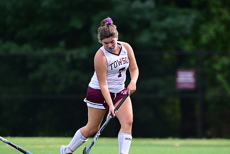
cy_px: 89
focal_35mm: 617
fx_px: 3944
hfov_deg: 3.3
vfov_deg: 2.2
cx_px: 130
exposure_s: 1/1600
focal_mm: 500
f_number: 5.6
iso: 1400
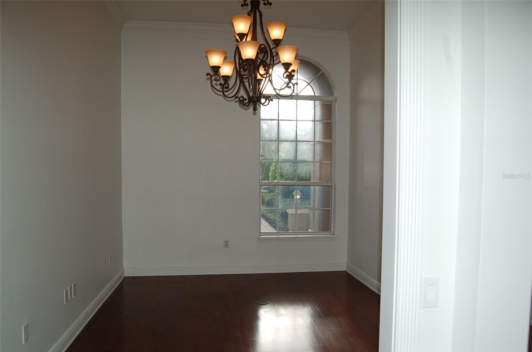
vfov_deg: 47.7
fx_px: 398
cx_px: 266
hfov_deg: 67.5
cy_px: 176
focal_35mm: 27
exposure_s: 1/125
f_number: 5.6
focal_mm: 18
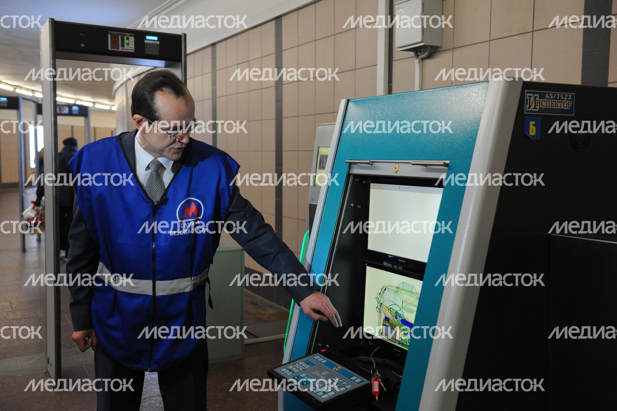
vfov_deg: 35.0
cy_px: 206
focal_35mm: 38
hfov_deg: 50.7
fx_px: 651
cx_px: 308
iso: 3200
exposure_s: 1/200
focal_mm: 38
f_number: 4
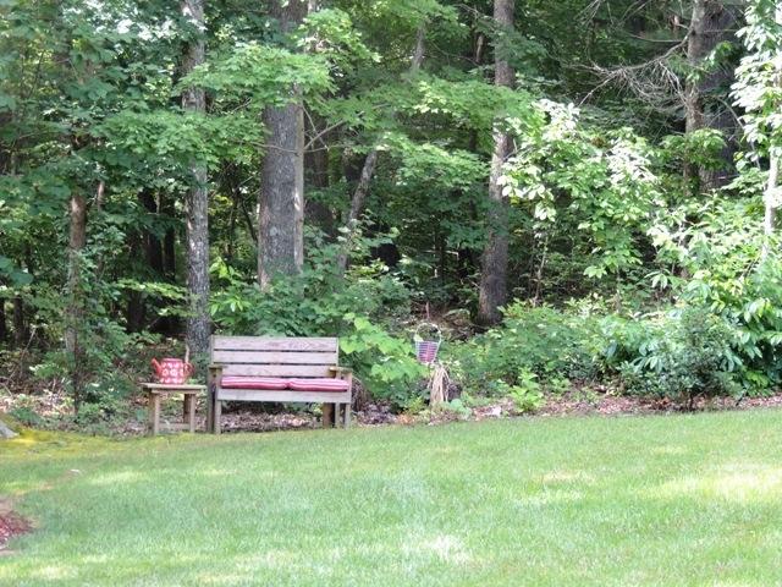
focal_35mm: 135
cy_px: 294
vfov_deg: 11.0
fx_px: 3050
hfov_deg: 14.6
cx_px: 391
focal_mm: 24
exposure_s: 1/125
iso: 400
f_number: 4.3
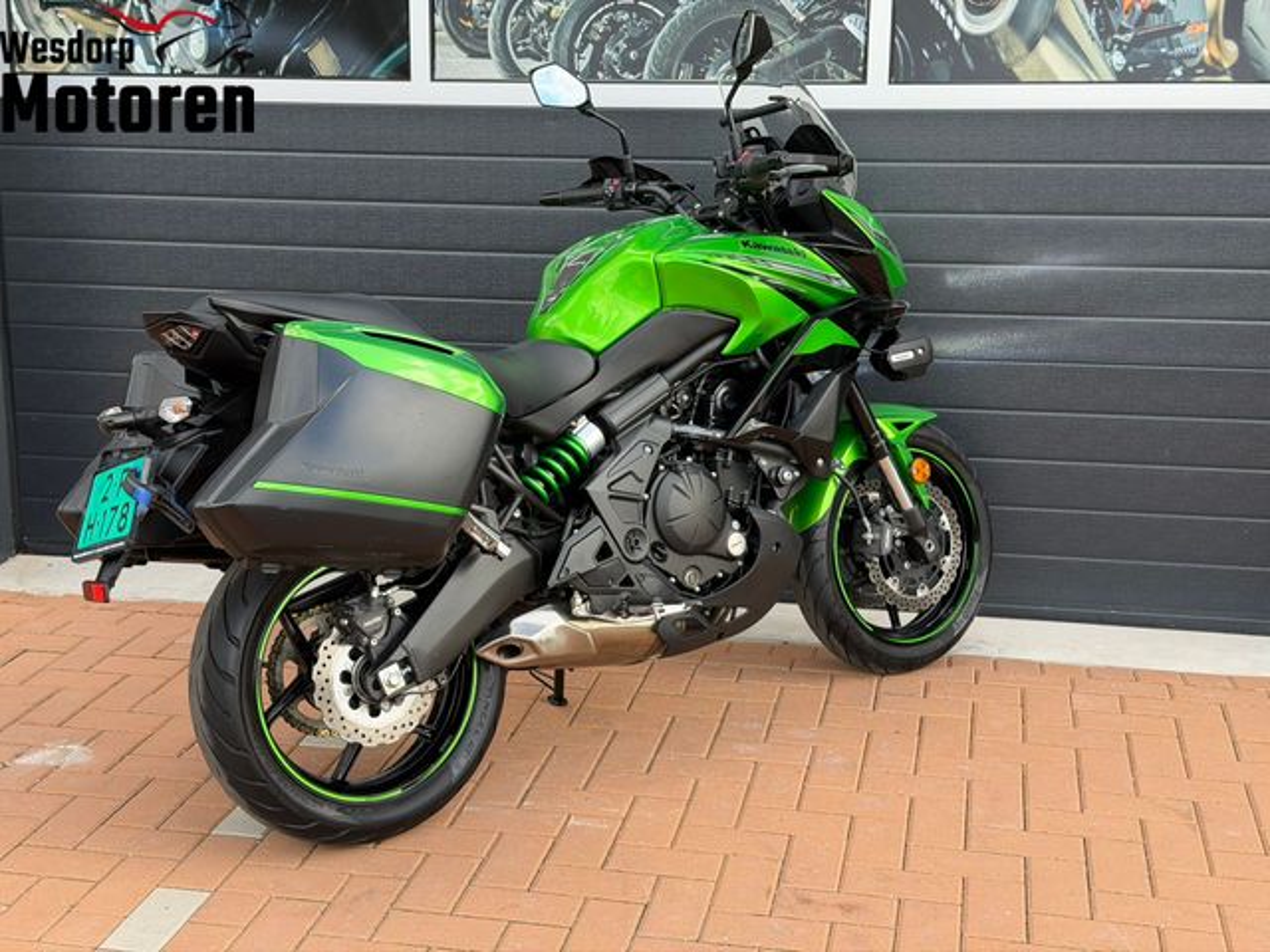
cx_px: 635
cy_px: 476
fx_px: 1761
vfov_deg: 30.3
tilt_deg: -12.2
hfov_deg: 39.7
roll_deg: -0.4
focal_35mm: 48
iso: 80
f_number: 1.78
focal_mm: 6.76
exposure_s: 1/587
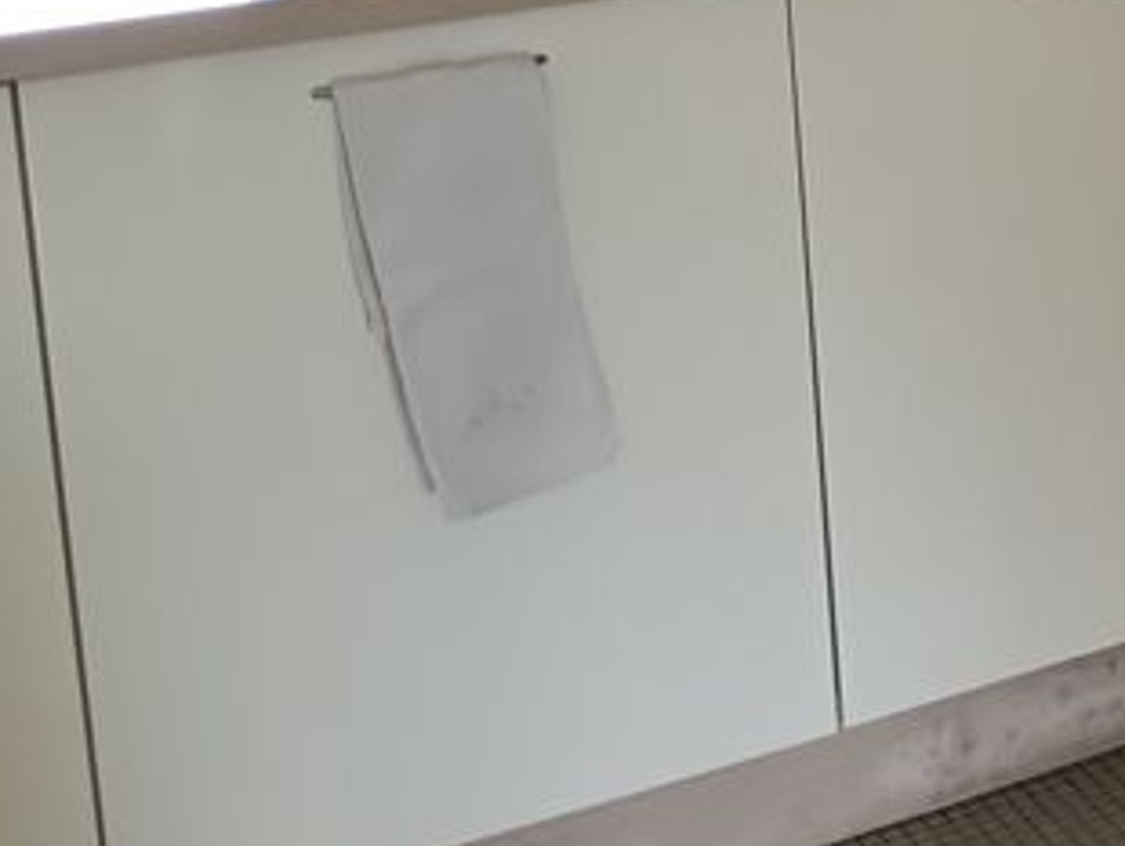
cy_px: -200
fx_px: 2830
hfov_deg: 19.8
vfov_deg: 16.2
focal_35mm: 87
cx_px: 1629
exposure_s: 1/25
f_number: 1.9
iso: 1085
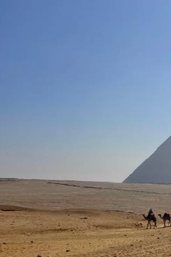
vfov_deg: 39.9
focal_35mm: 49
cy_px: 170
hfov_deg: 24.3
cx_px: 218
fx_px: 349
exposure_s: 1/13333
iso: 32
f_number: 1.6
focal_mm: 4.2
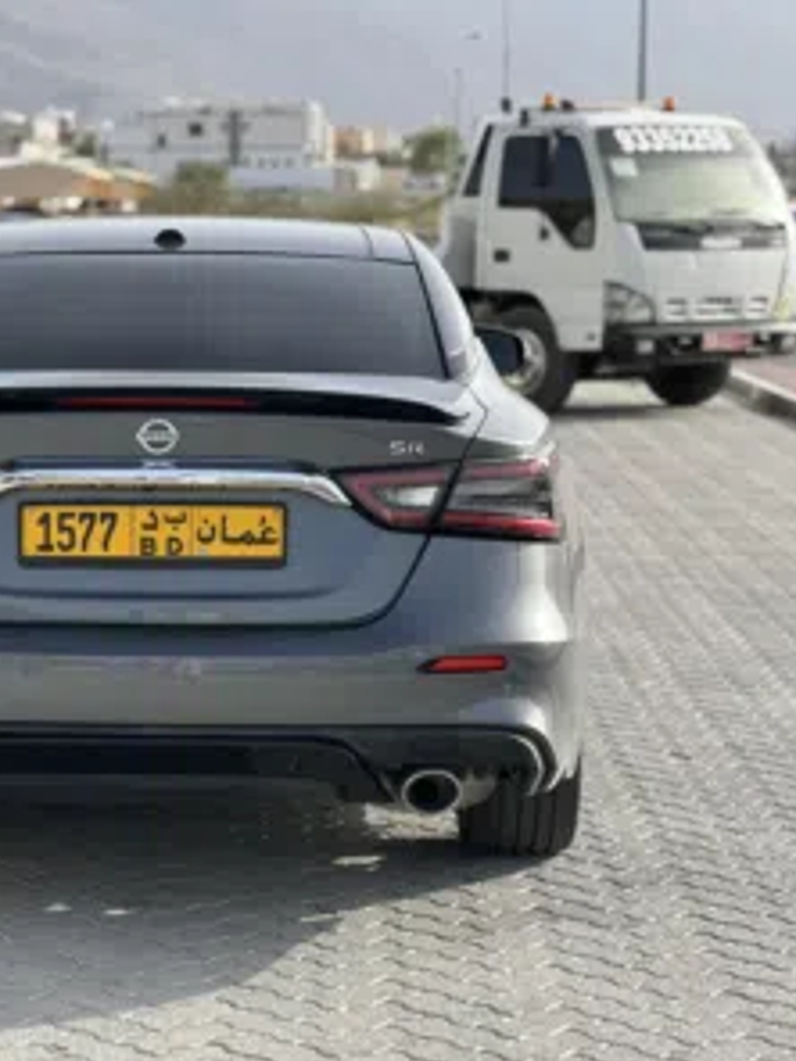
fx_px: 3189
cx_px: 100
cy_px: 534
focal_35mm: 104
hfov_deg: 14.1
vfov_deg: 18.9
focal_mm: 9
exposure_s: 1/180
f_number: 2.8
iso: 32
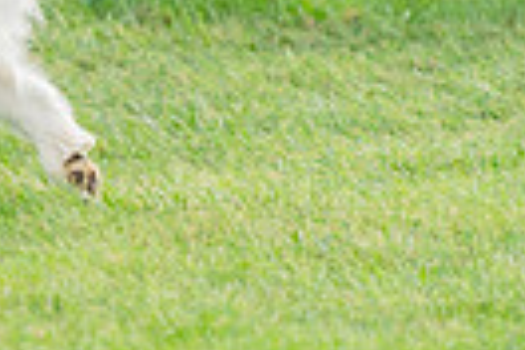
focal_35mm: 879
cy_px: -320
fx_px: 12818
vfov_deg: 1.6
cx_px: -505
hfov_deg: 2.3
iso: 1000
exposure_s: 1/640
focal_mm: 200
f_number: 2.8
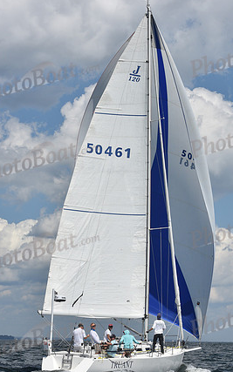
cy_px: 193
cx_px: 145
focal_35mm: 97
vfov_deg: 21.4
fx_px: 985
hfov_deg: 13.5
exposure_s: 1/1250
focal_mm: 70
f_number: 13
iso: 320
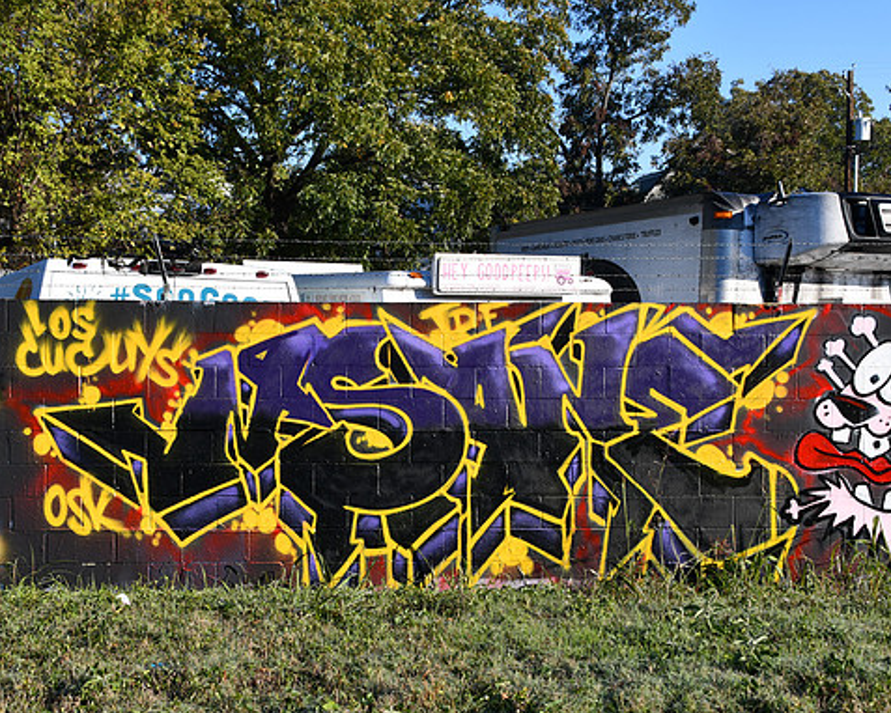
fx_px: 1715
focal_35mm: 65
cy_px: 359
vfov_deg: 23.5
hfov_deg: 29.1
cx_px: 433
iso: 110
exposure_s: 1/250
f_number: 8
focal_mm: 38
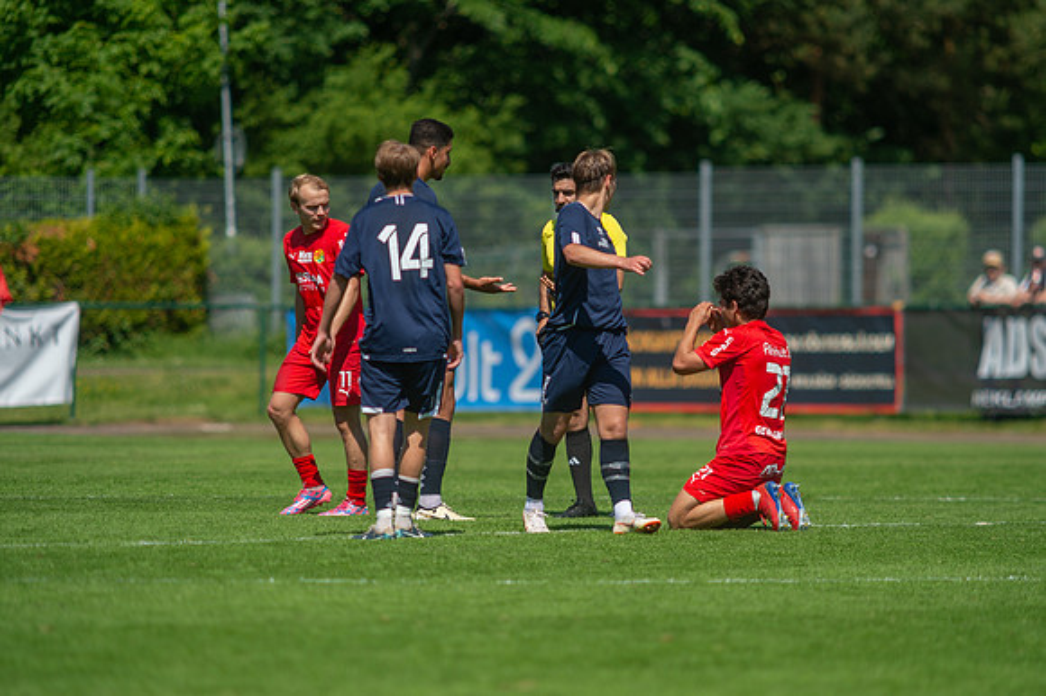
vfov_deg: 3.2
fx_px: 12429
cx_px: 523
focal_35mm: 428
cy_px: 348
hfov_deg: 4.8
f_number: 4
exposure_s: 1/2000
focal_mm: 420
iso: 220
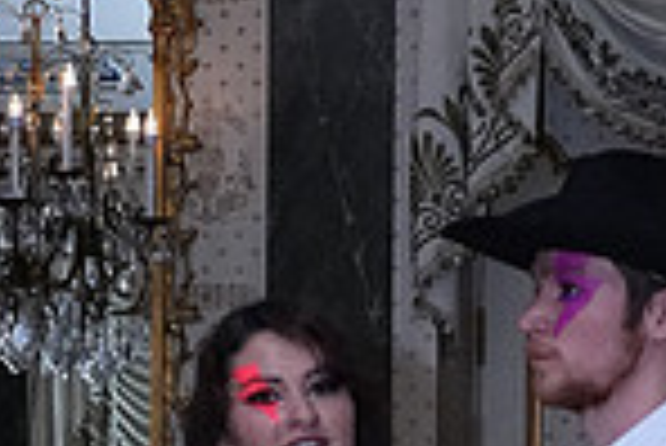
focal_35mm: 215
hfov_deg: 9.6
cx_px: 362
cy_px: 1000
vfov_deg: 6.2
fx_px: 3981
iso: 5000
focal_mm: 37
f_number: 7.1
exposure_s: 1/200
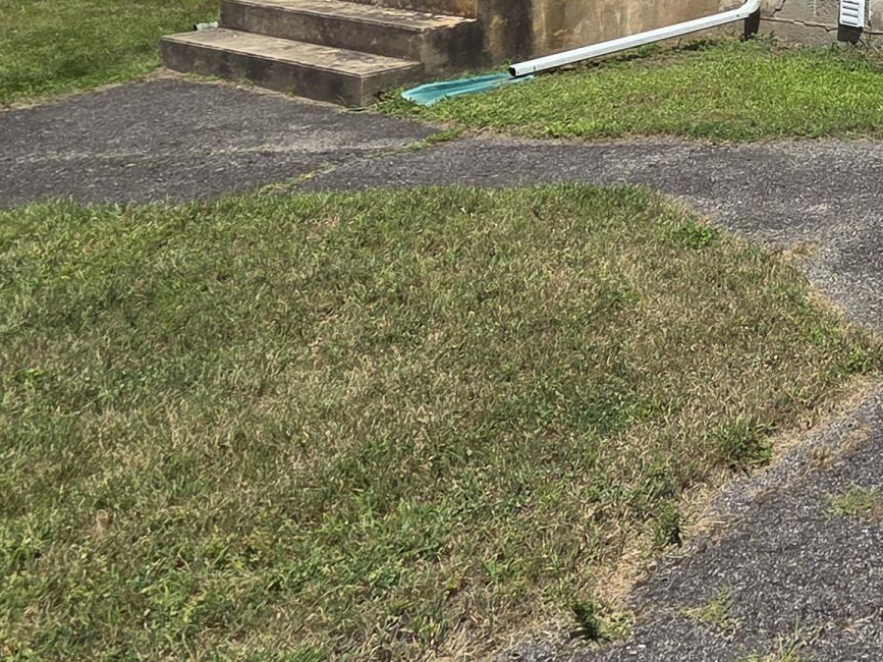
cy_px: -236
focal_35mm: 45
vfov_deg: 26.4
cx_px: 1204
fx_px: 1148
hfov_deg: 30.7
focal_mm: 2.2
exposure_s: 1/2436
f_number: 2.2
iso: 50
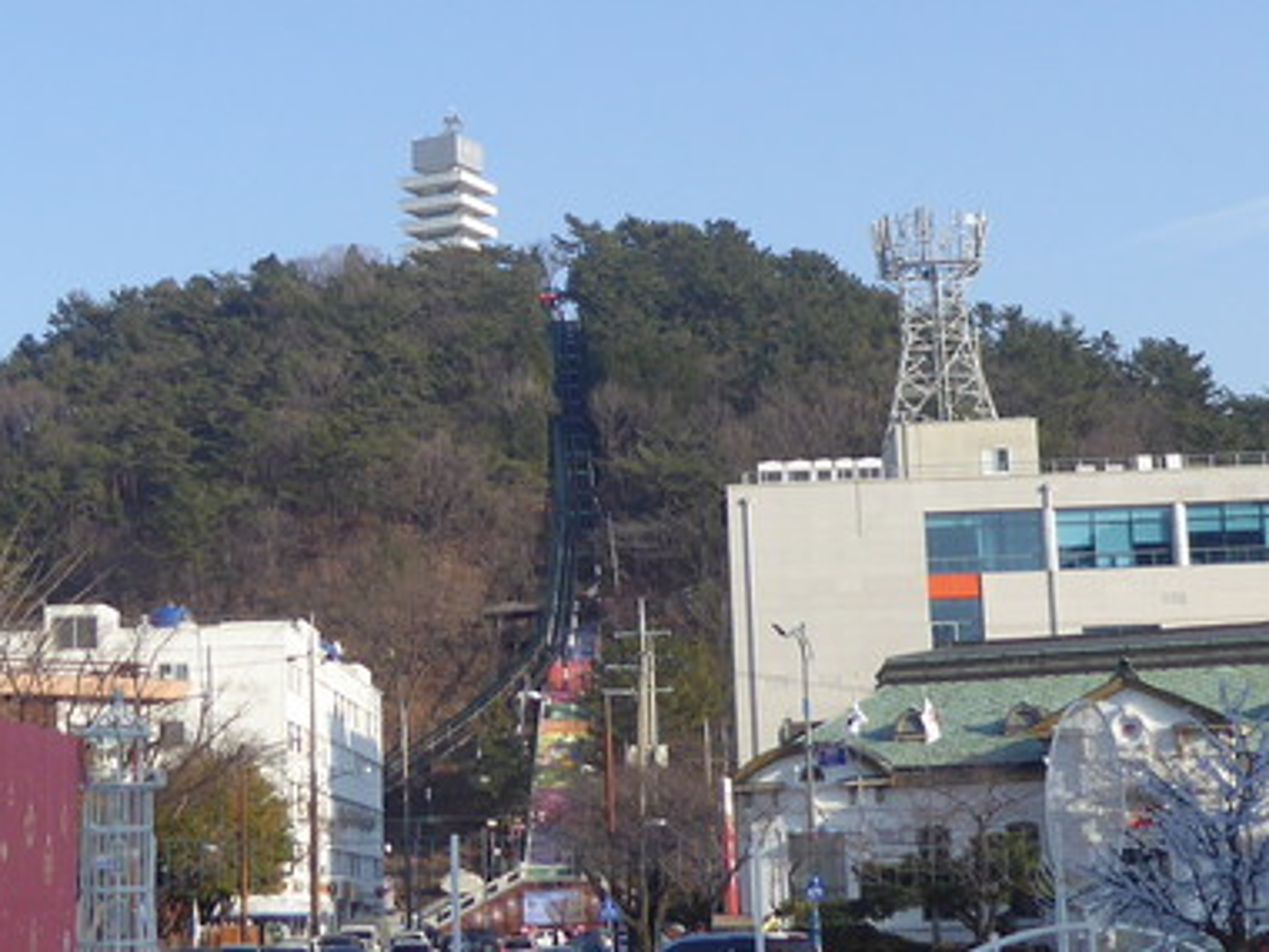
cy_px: 304
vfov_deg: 18.6
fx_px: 2896
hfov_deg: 24.6
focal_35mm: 79
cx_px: 444
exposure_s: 1/800
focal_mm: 4.3
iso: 100
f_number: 3.3
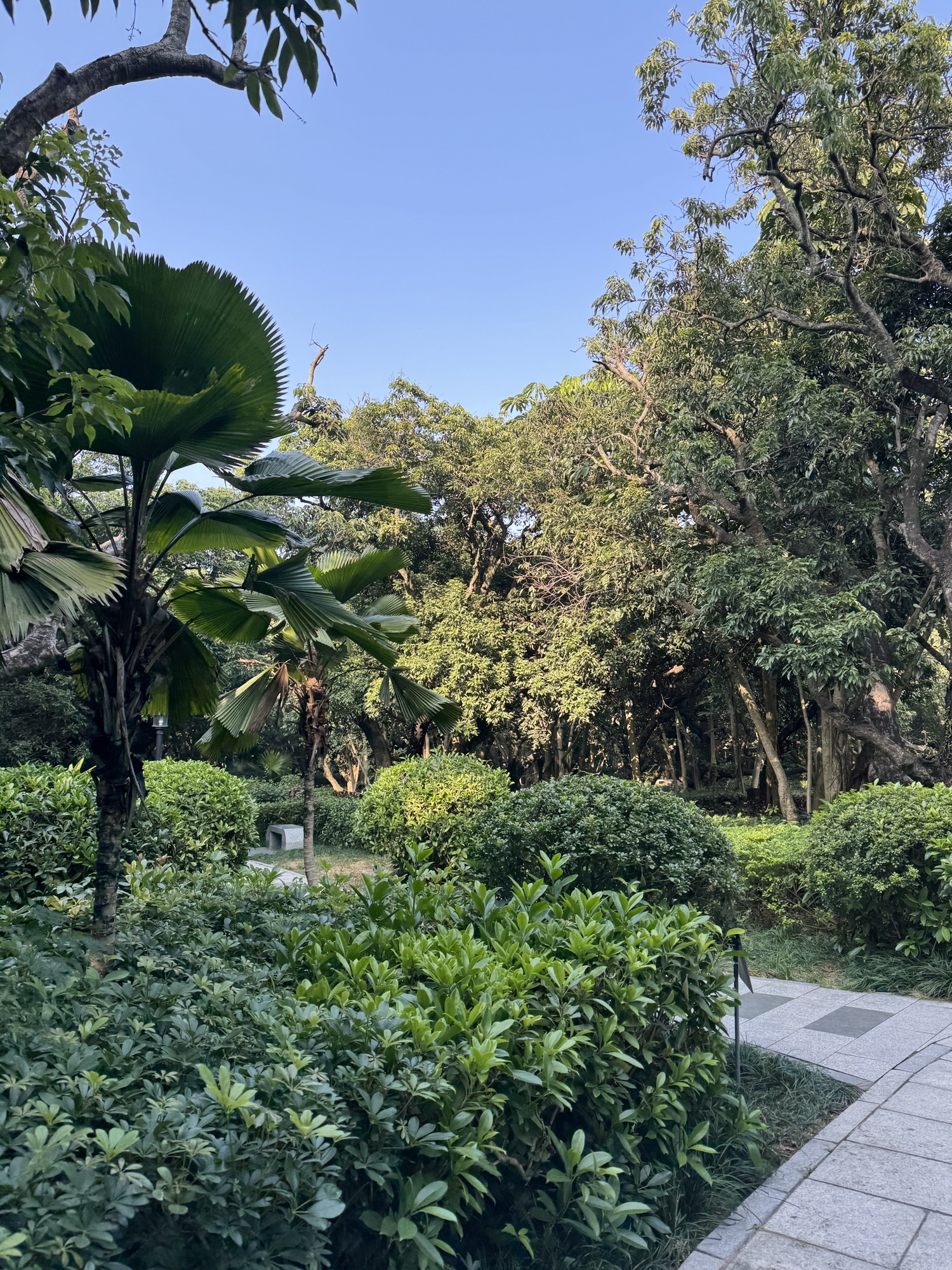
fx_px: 880
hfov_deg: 56.8
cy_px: 635
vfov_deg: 71.6
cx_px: 476
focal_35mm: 24
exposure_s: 1/553
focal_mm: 6.76
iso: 80
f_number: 1.78
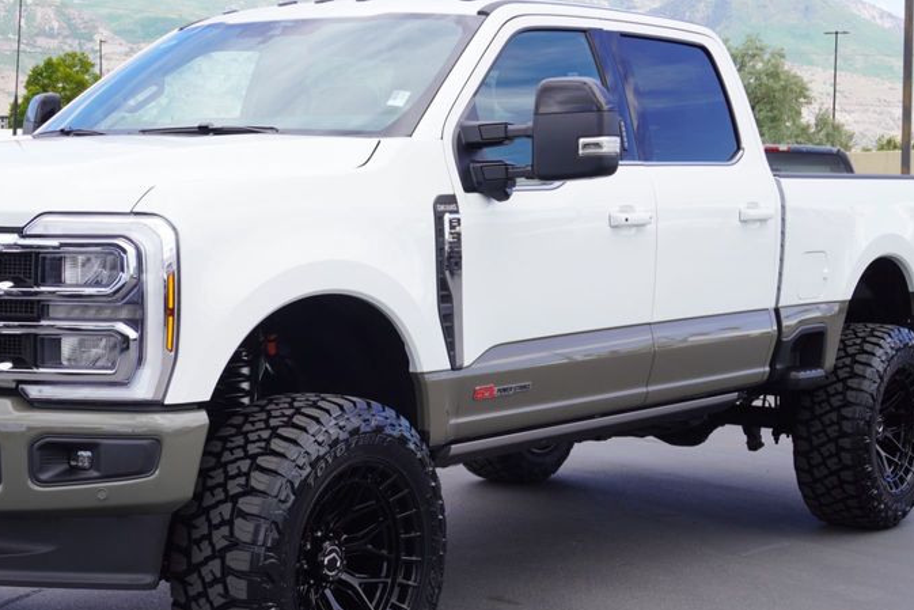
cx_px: 334
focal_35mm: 71
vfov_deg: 19.2
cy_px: 378
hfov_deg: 28.4
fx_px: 1797
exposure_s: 1/100
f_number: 8
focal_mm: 31
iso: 100
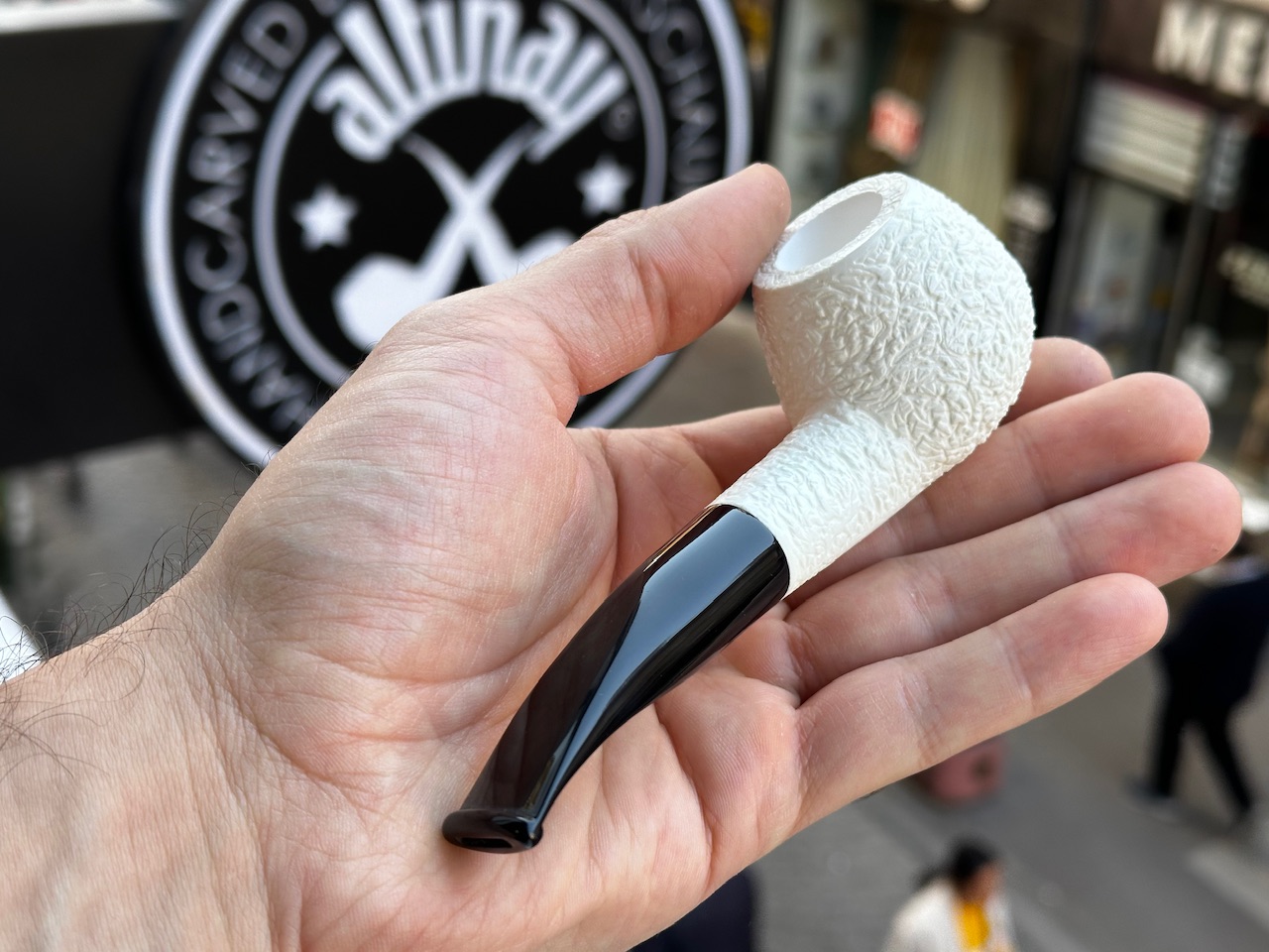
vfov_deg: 30.3
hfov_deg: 39.7
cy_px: 476
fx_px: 1760
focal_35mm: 48
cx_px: 634
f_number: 1.78
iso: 50
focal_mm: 6.86
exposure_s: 1/230
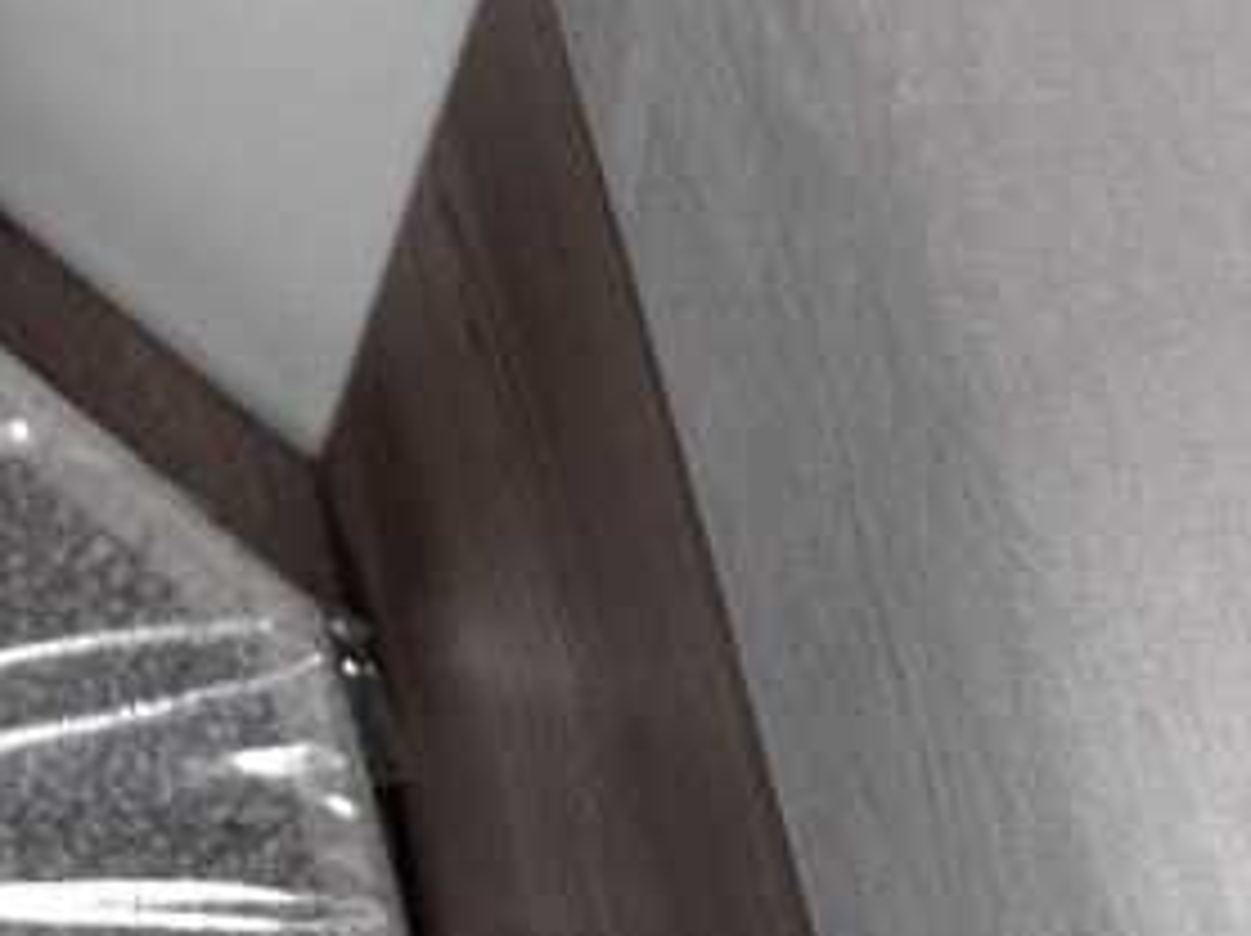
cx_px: -1665
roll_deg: +0.9
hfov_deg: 9.9
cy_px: -2488
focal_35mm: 177
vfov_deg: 6.9
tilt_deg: -39.5
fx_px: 6391
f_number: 1.78
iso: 160
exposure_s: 1/121
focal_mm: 6.86
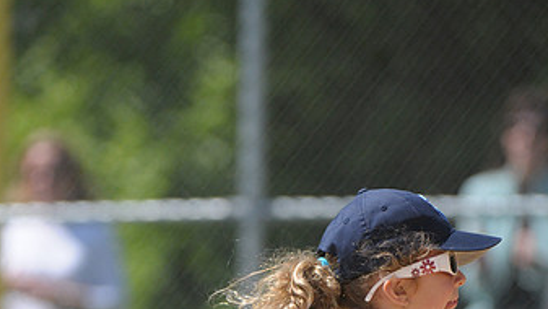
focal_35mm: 702
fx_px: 10206
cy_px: 464
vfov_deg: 1.7
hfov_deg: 3.1
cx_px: 302
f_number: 4
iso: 640
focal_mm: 260
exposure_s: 1/4000
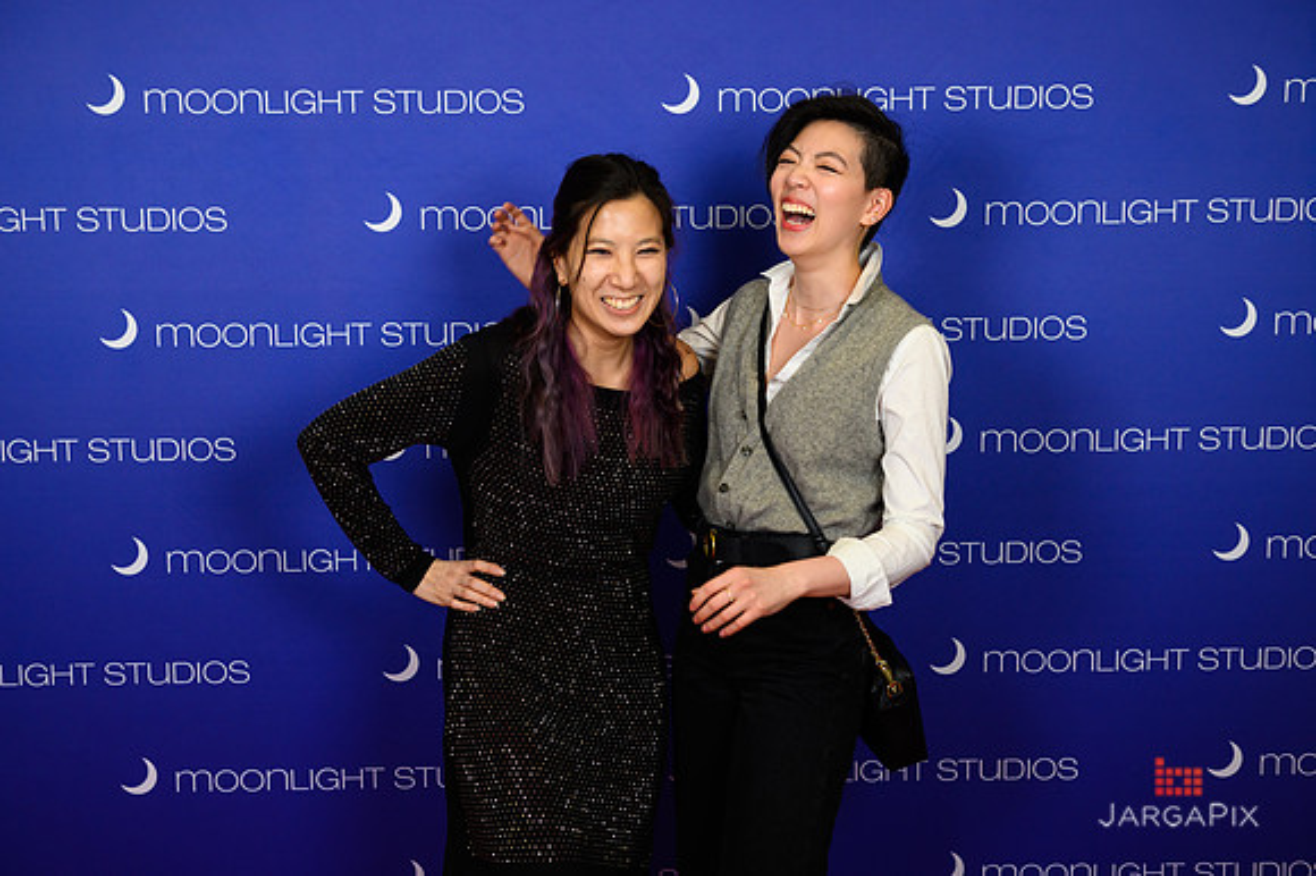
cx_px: 658
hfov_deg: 41.1
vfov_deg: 28.0
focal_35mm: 48
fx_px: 1754
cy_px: 438
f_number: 5
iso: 800
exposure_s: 1/200
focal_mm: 48
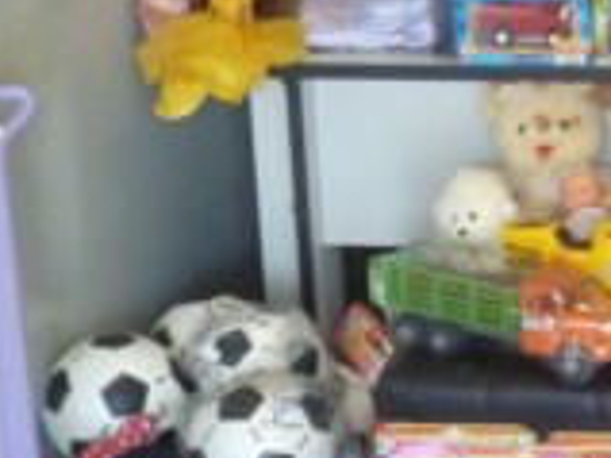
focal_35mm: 113
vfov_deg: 13.0
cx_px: 888
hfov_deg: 16.1
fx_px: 1993
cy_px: 54
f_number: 3.1
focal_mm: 5
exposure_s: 1/40
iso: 400
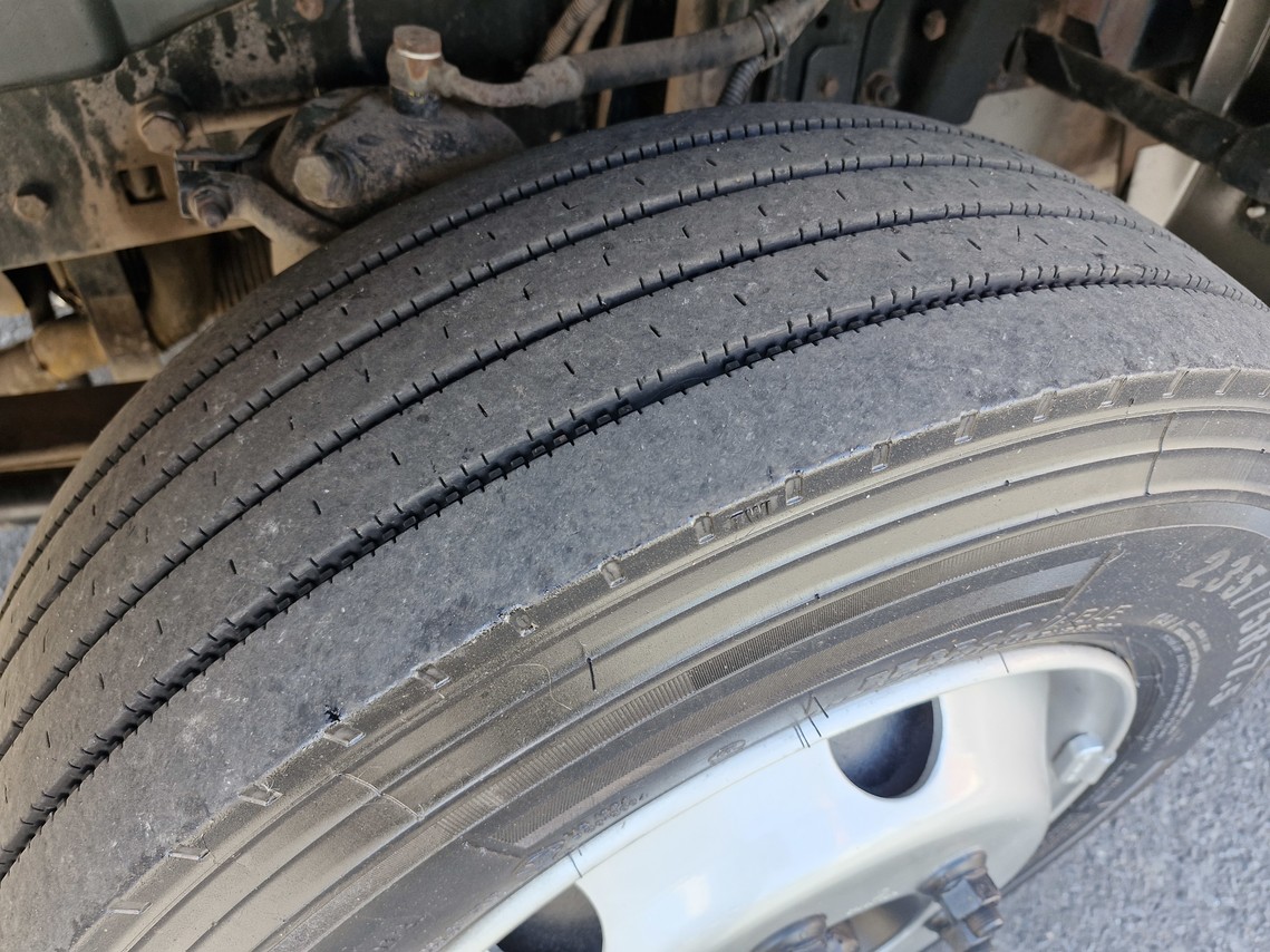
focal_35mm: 23
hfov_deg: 73.9
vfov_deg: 58.9
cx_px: 635
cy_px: 476
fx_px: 844
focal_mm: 5.54
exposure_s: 1/180
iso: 125
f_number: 1.8
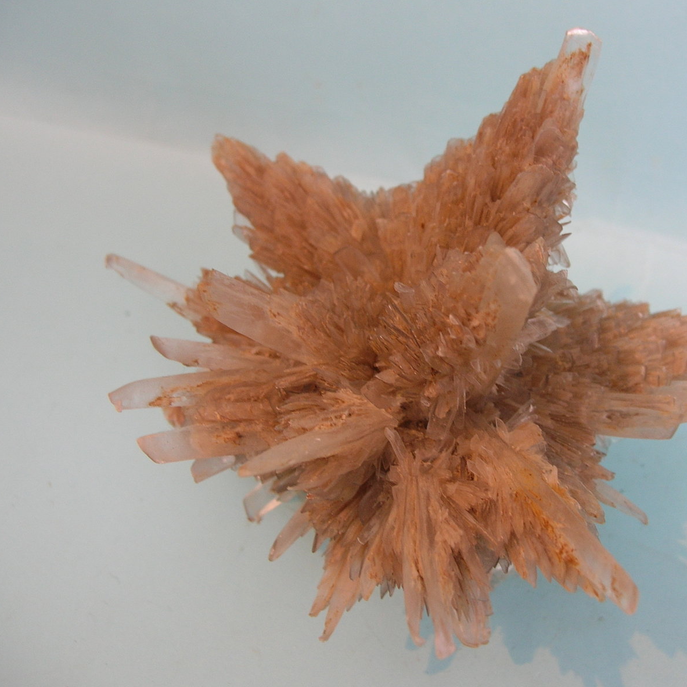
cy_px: 342
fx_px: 966
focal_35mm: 43
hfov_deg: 38.8
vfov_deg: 39.2
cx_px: 449
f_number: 2.7
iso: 50
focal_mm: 6
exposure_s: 1/8.4
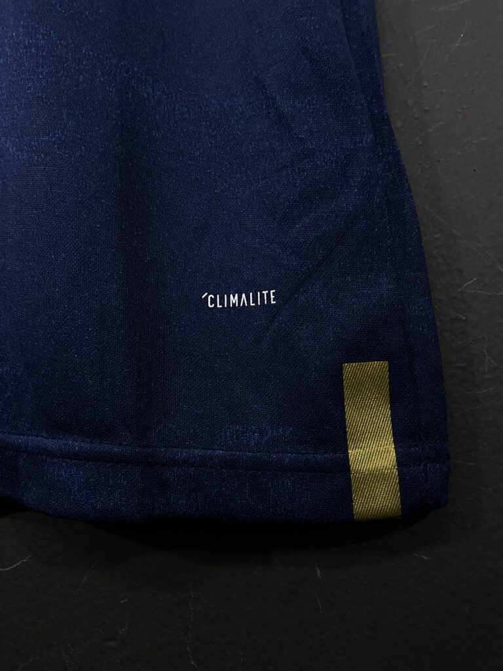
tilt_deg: +7.6
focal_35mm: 26
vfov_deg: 67.3
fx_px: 504
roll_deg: +3.8
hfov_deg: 53.1
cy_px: 336
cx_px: 252
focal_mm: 4.25
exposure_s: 1/40
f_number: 1.8
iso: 320
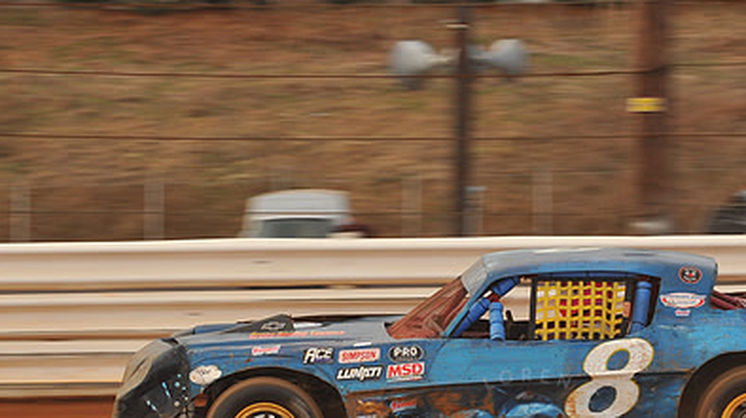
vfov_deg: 7.5
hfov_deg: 13.3
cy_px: 308
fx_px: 3202
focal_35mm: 162
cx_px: 526
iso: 400
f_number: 8
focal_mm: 105
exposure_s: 1/320
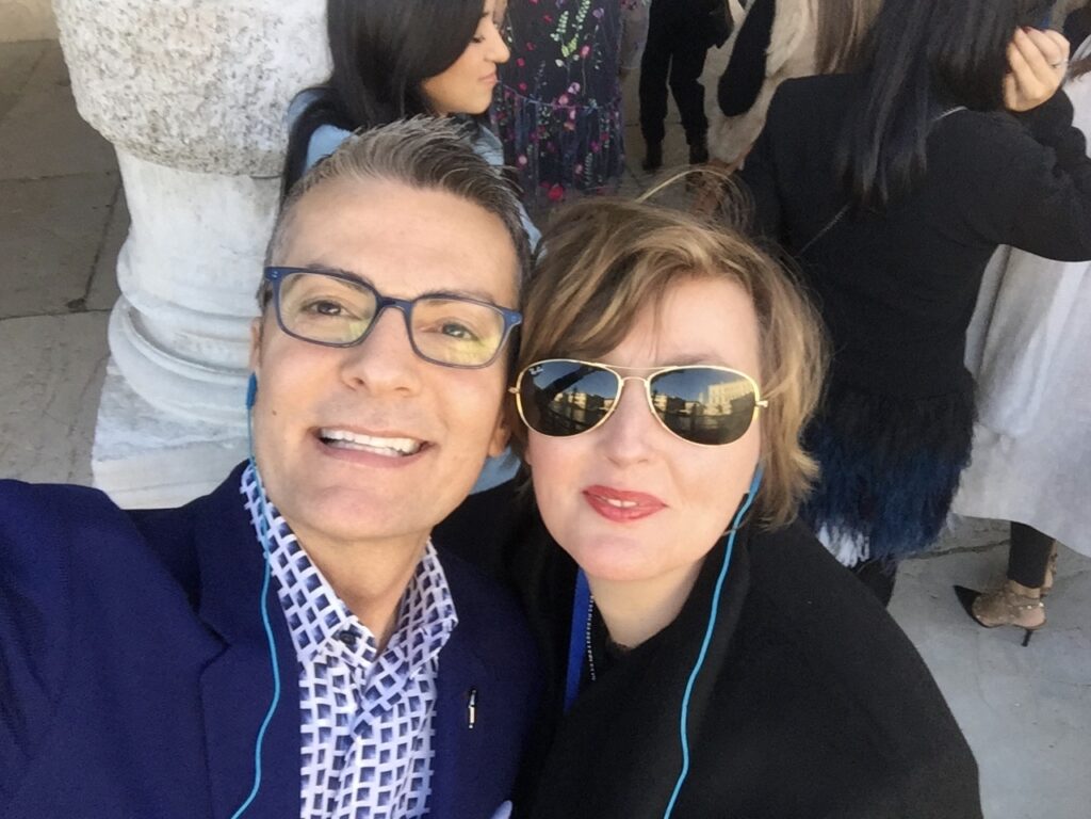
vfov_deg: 45.4
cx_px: 546
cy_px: 410
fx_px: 977
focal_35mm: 31
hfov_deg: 58.4
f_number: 2.2
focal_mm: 2.65
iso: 32
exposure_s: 1/122
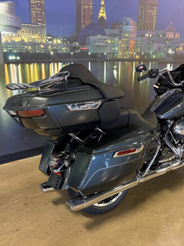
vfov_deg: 52.6
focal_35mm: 35
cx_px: 127
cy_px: 123
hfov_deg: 40.0
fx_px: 248
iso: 320
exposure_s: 1/60
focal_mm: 5.96
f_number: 1.6
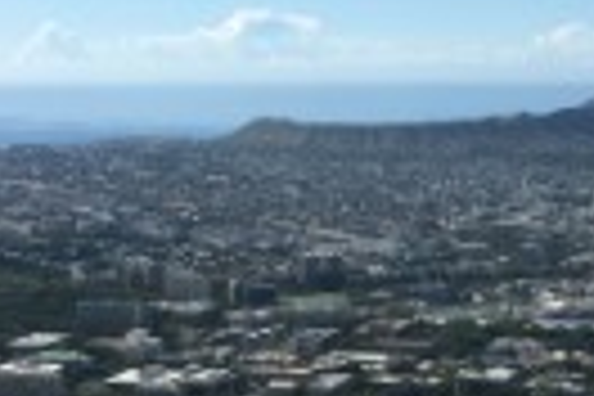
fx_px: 1699
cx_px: 454
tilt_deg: -4.8
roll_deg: -0.8
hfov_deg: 19.7
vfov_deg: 13.3
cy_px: 184
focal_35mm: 103
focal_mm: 4.15
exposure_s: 1/2481
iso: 25
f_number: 2.2
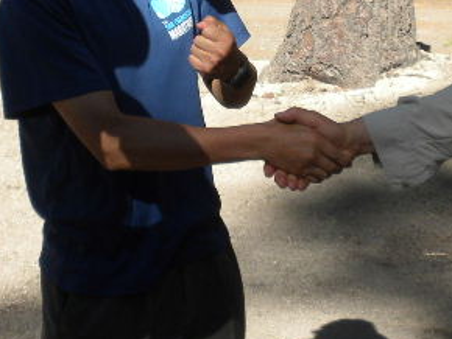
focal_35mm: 102
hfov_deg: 19.2
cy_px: -6
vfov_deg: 14.3
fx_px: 1333
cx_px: 212
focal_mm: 6.6
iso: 132
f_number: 3.5
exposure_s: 1/624
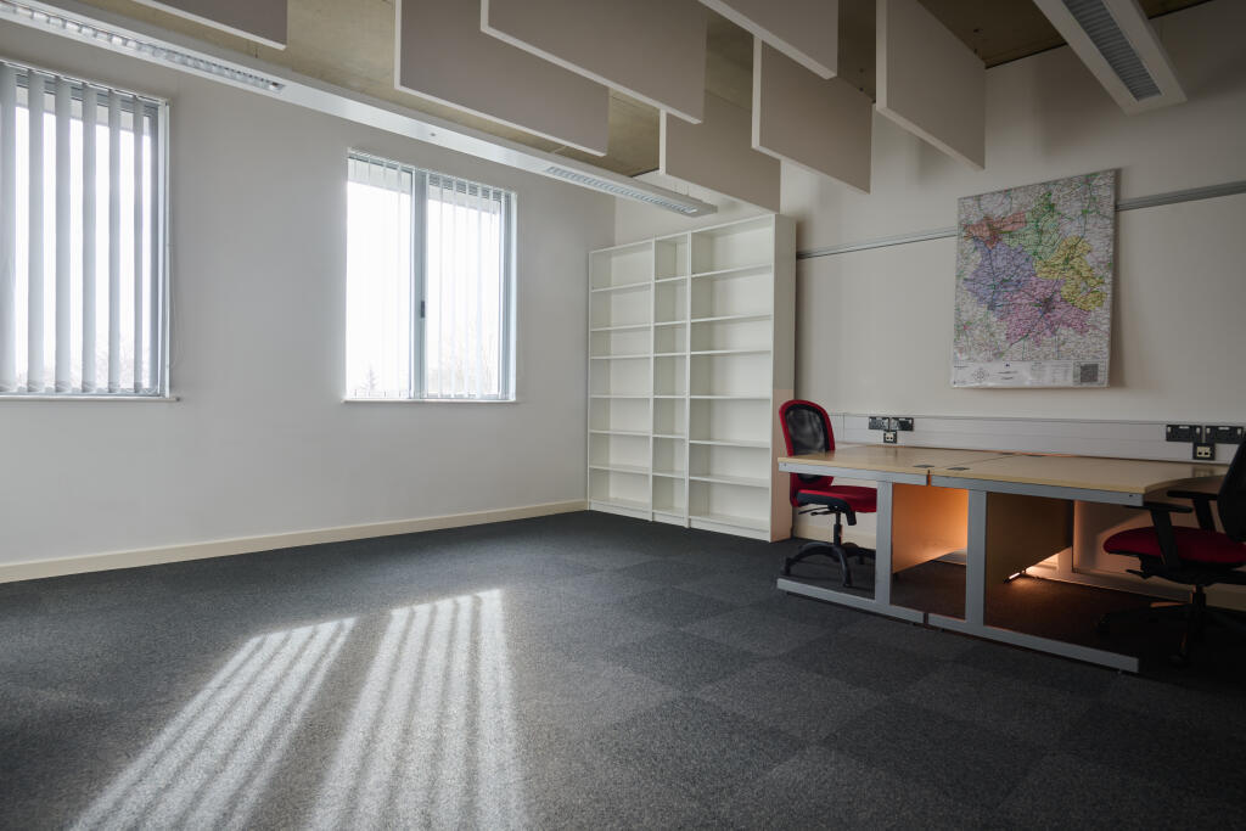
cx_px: 623
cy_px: 416
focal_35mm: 20
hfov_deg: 84.0
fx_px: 692
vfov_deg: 61.9
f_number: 7.1
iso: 80
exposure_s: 1/8
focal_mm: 20
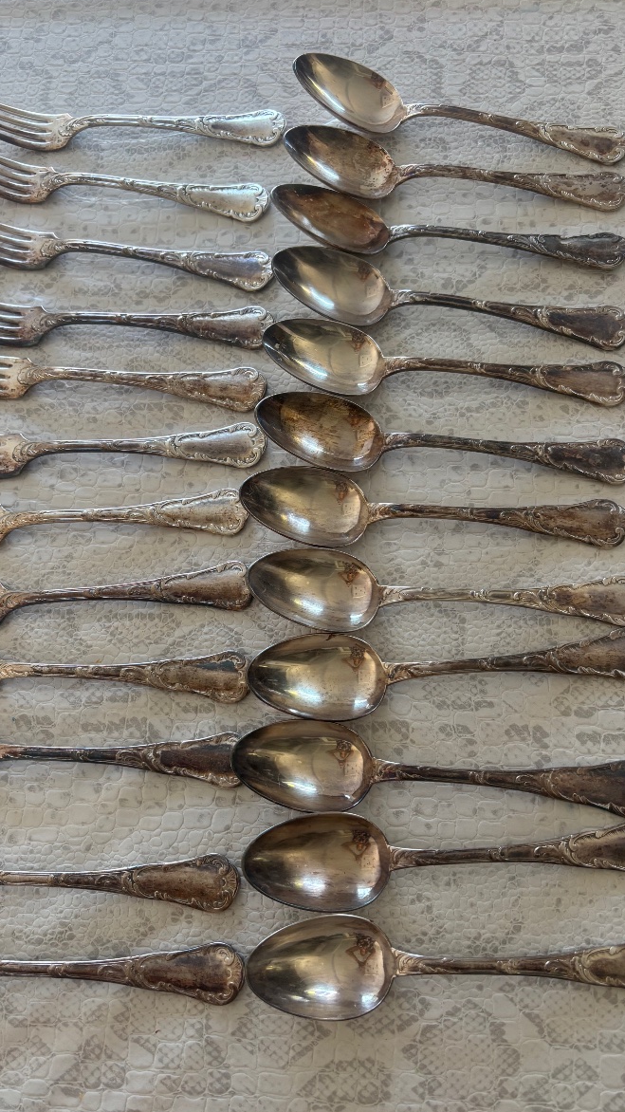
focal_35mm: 29
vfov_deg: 66.1
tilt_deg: -73.7
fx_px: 855
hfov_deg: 40.0
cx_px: 260
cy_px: 557
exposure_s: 1/93
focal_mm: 5.96
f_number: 1.6
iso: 125
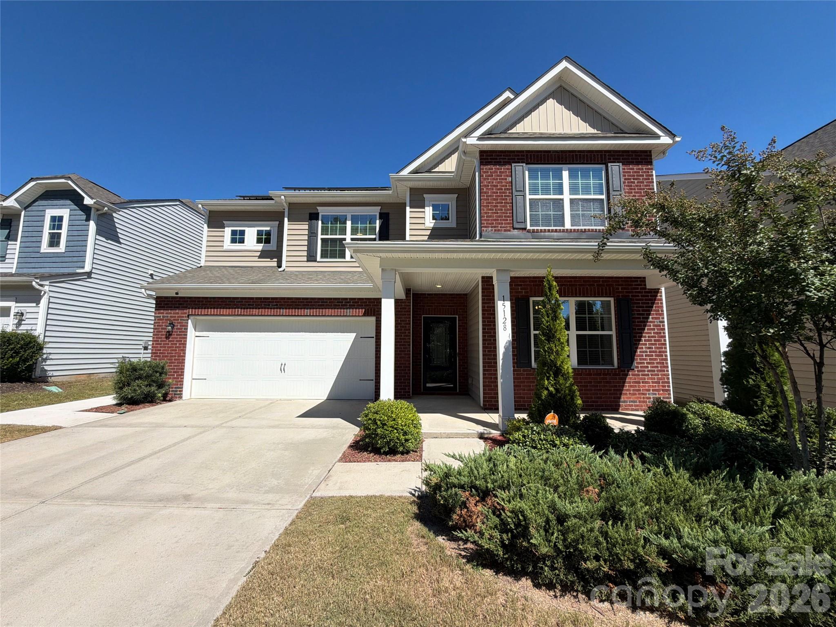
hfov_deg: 102.1
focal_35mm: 14
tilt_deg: +6.5
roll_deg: +0.1
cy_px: 314
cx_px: 418
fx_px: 338
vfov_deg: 85.7
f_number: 2.2
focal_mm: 2.22
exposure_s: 1/789
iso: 20
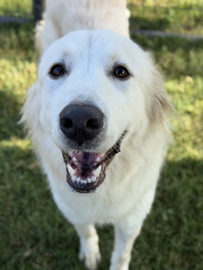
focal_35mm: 48
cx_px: 102
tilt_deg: -46.0
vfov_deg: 39.7
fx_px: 375
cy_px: 135
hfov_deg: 30.3
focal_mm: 6.76
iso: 64
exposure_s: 1/1070
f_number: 1.78
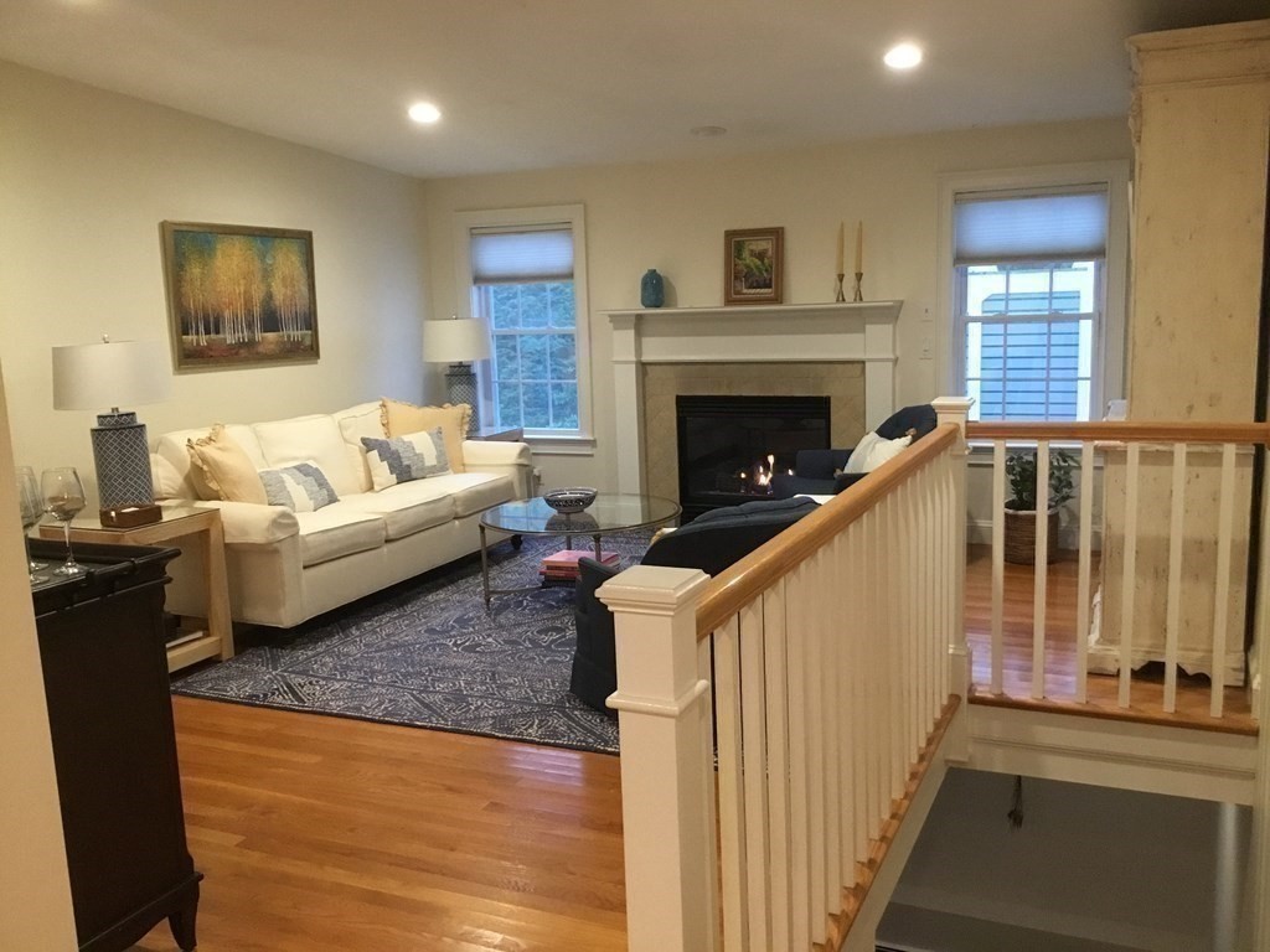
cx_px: 635
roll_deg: +1.4
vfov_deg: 45.4
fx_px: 1137
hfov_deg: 58.4
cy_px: 476
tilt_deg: -9.6
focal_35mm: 31
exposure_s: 1/30
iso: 200
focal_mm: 3.3
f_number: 2.4
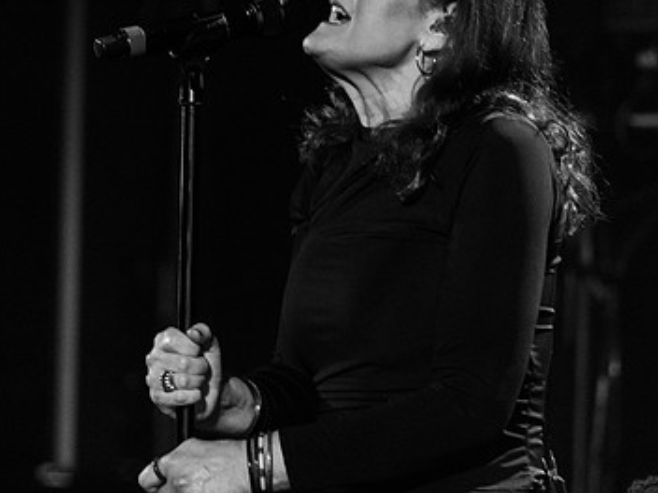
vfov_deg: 1.8
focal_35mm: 843
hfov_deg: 2.4
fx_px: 16024
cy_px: 159
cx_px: 279
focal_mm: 500
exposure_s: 1/160
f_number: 6
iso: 4000
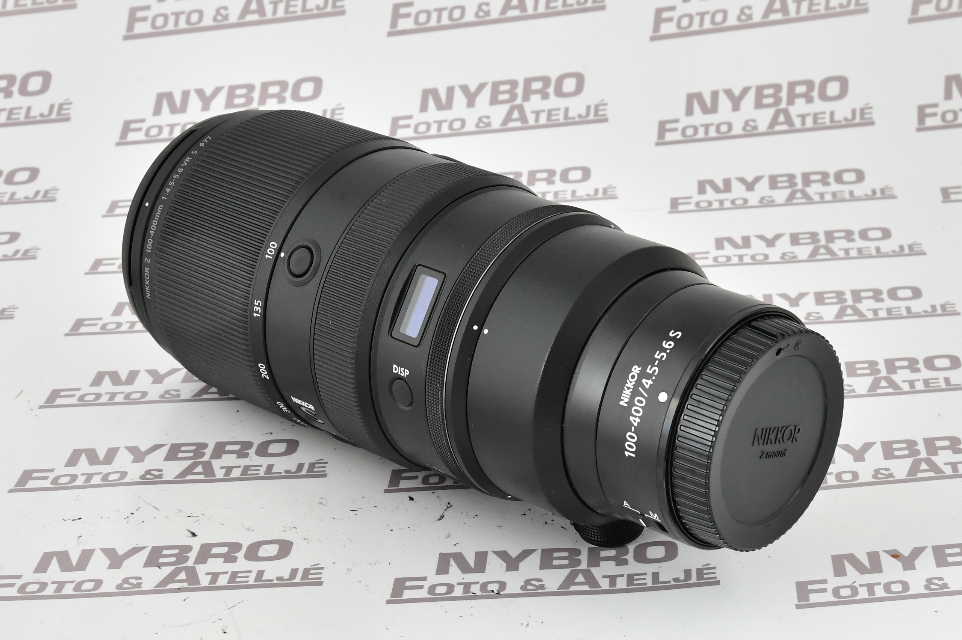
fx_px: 1335
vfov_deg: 27.0
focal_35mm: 50
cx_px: 481
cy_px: 320
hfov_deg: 39.6
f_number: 14
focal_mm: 50
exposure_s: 1/125
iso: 1600
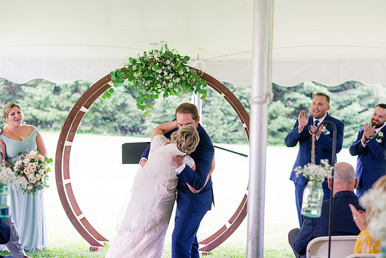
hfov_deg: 23.9
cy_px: 129
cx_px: 193
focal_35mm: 85
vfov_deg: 16.1
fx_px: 912
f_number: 3.2
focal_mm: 85
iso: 500
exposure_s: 1/250
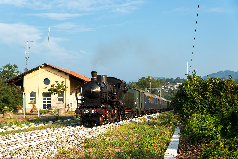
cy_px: 80
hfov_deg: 32.4
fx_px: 410
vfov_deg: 21.9
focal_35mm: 62
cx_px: 119
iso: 250
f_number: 7.1
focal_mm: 62
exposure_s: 1/500
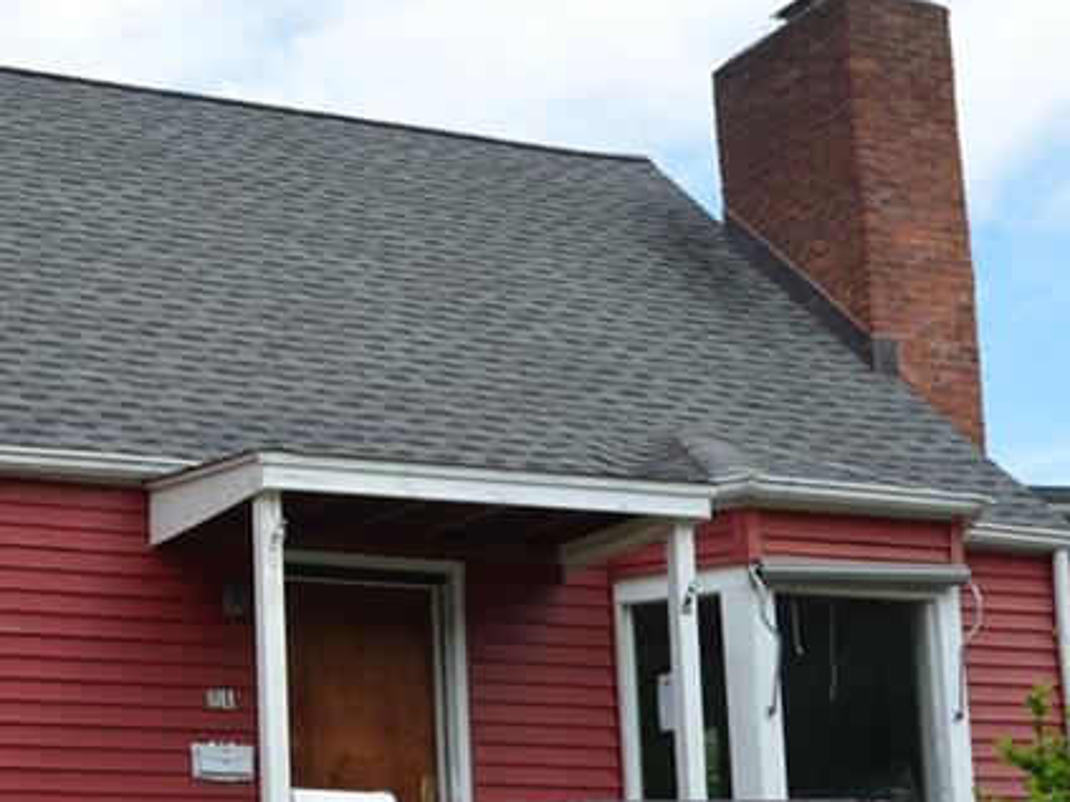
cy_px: 550
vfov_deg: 18.3
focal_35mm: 80
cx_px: 121
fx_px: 2477
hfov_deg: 23.8
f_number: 8
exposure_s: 1/250
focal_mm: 23
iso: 140
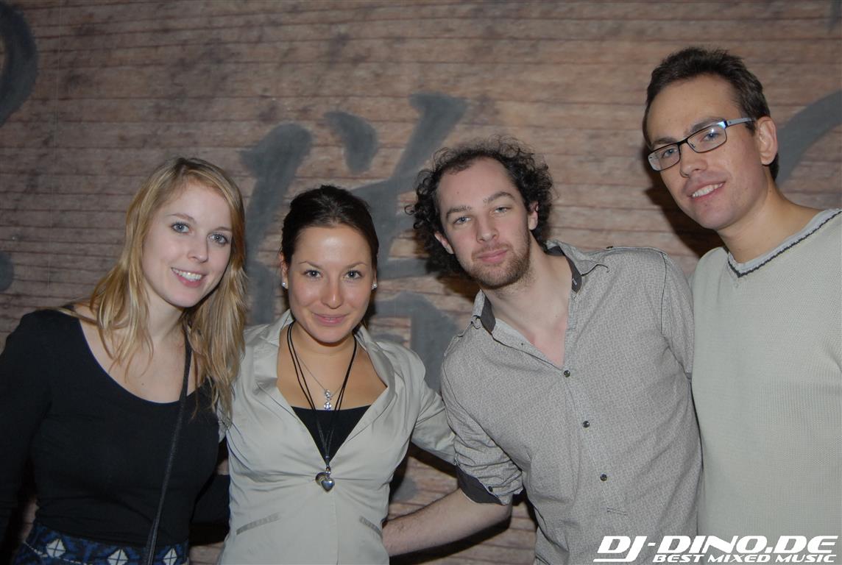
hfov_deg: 44.9
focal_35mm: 44
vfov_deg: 31.0
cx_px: 421
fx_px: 1020
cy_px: 282
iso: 400
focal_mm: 29
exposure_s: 1/4
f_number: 5.6
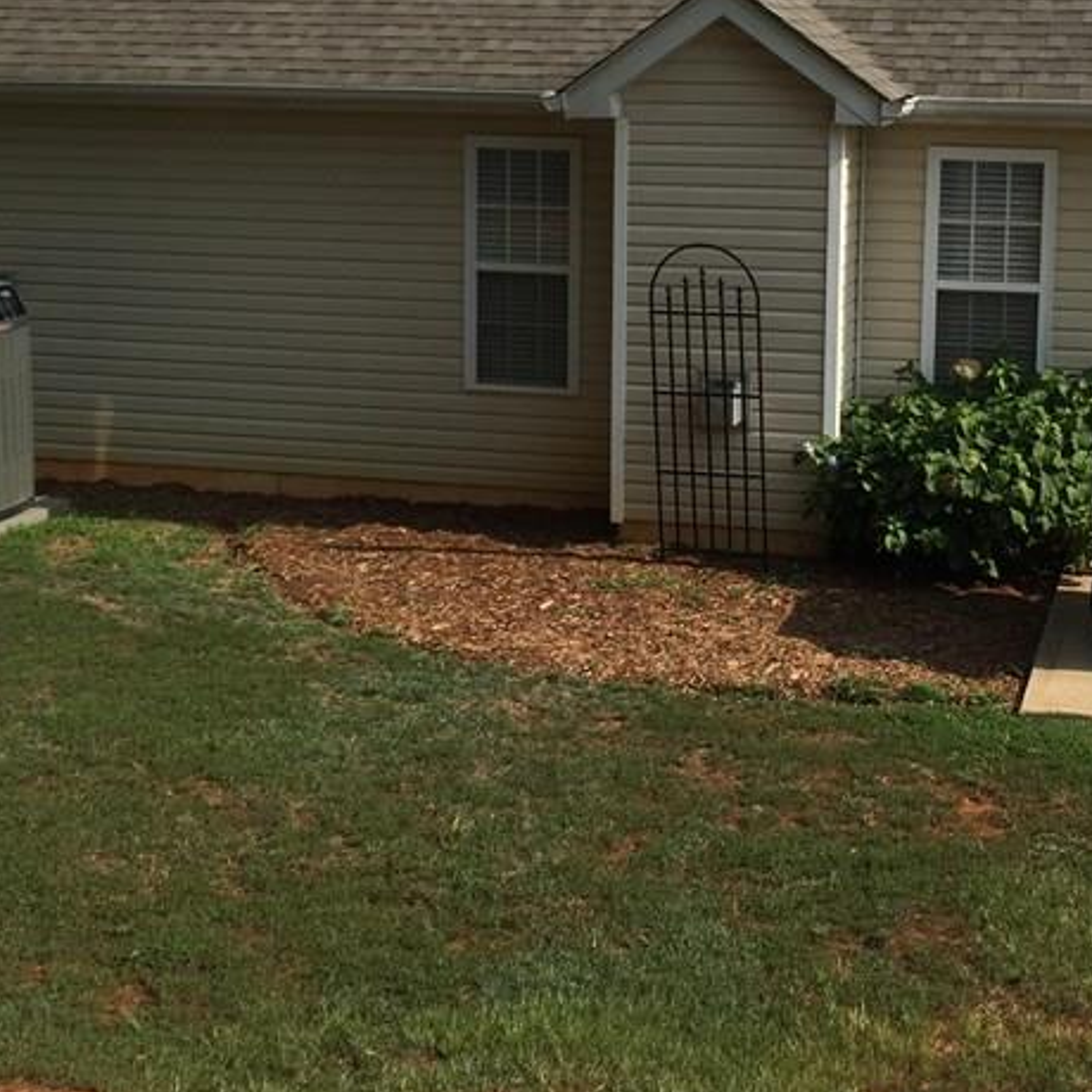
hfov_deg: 29.8
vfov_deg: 29.7
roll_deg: -2.2
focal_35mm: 57
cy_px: 320
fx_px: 2034
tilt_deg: -5.9
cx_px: 741
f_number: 2.2
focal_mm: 4.15
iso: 32
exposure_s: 1/1980
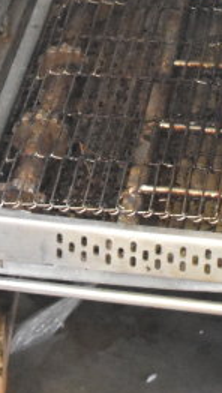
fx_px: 2001
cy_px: -244
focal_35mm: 192
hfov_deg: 6.3
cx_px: 213
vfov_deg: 10.7
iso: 6400
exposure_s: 1/125
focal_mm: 35
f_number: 5.6
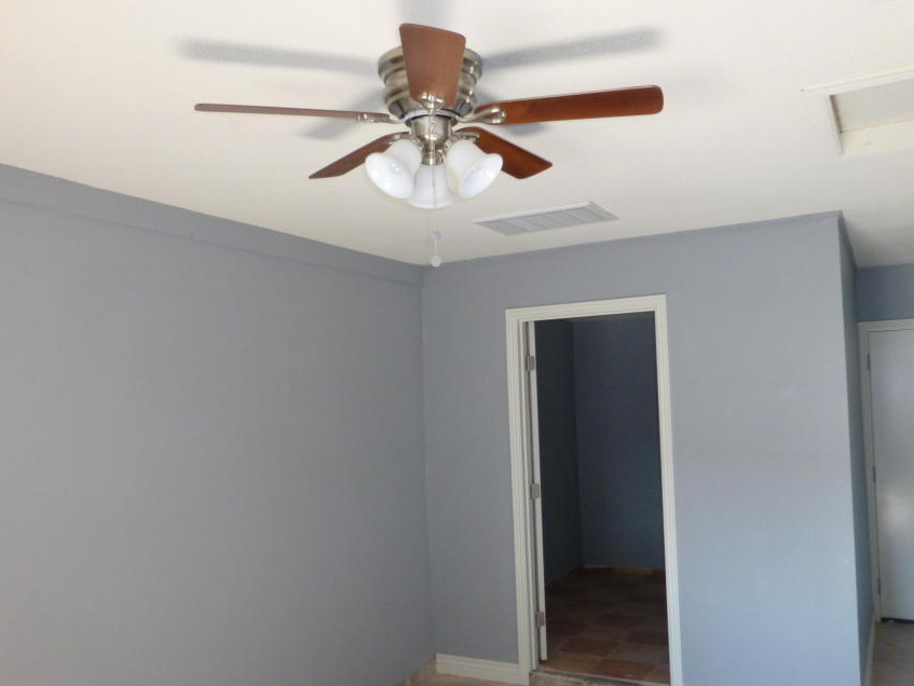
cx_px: 464
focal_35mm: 29
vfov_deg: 48.2
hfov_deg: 61.6
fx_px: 766
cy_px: 375
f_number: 3.3
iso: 320
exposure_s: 1/60
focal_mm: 4.3
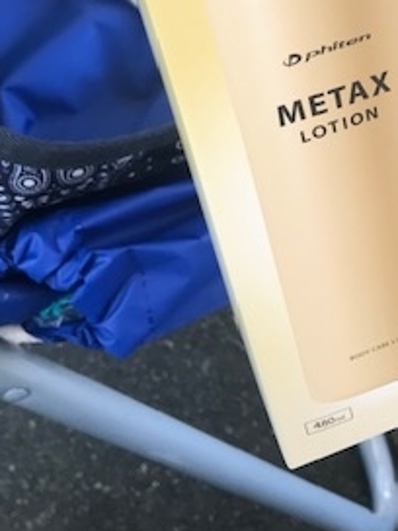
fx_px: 1012
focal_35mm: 66
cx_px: 396
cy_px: 70
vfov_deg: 28.4
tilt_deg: -46.7
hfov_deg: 21.5
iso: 40
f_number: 1.8
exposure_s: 1/120
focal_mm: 3.99
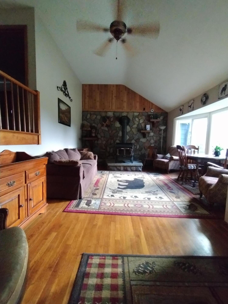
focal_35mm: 16
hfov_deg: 78.1
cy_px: 152
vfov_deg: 94.5
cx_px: 114
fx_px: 141
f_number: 2.2
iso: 1584
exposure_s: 1/30
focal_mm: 1.66
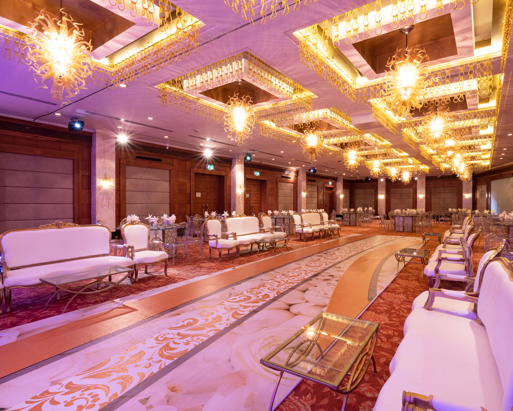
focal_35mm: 19
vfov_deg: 70.9
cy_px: 205
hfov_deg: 83.2
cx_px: 272
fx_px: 288
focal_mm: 23
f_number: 32
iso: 200
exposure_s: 8.5
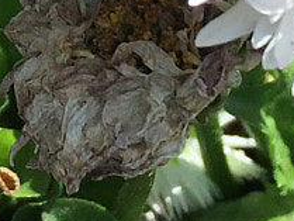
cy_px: -369
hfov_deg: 8.5
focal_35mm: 222
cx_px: -248
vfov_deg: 6.3
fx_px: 1887
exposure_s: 1/712
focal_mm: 4.15
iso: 25
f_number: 2.2
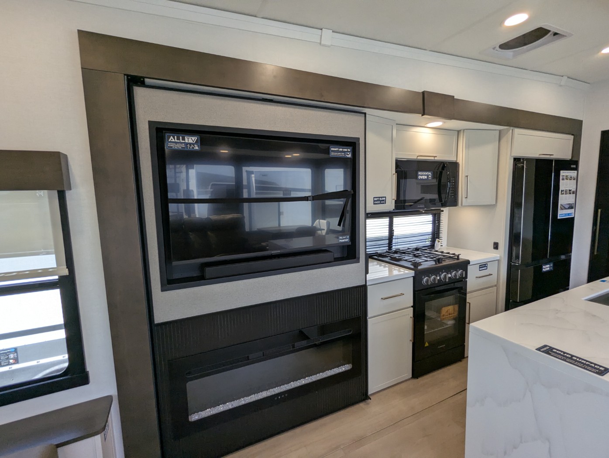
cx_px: 304
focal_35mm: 16
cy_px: 229
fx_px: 282
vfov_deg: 78.2
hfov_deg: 94.4
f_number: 2.2
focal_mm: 2.35
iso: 117
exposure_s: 1/171
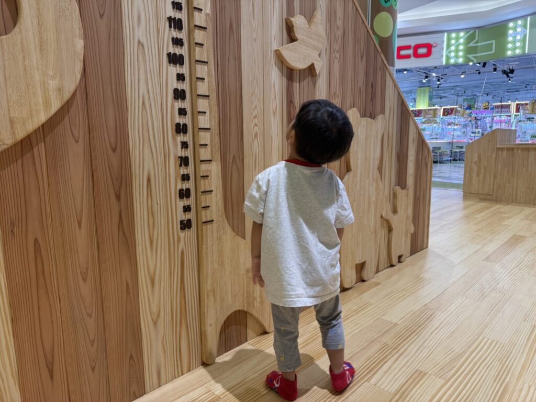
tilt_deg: -8.6
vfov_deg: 56.8
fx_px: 372
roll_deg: +0.0
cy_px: 201
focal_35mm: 24
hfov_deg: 71.6
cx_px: 268
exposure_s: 1/121
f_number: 1.78
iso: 125
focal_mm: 6.76
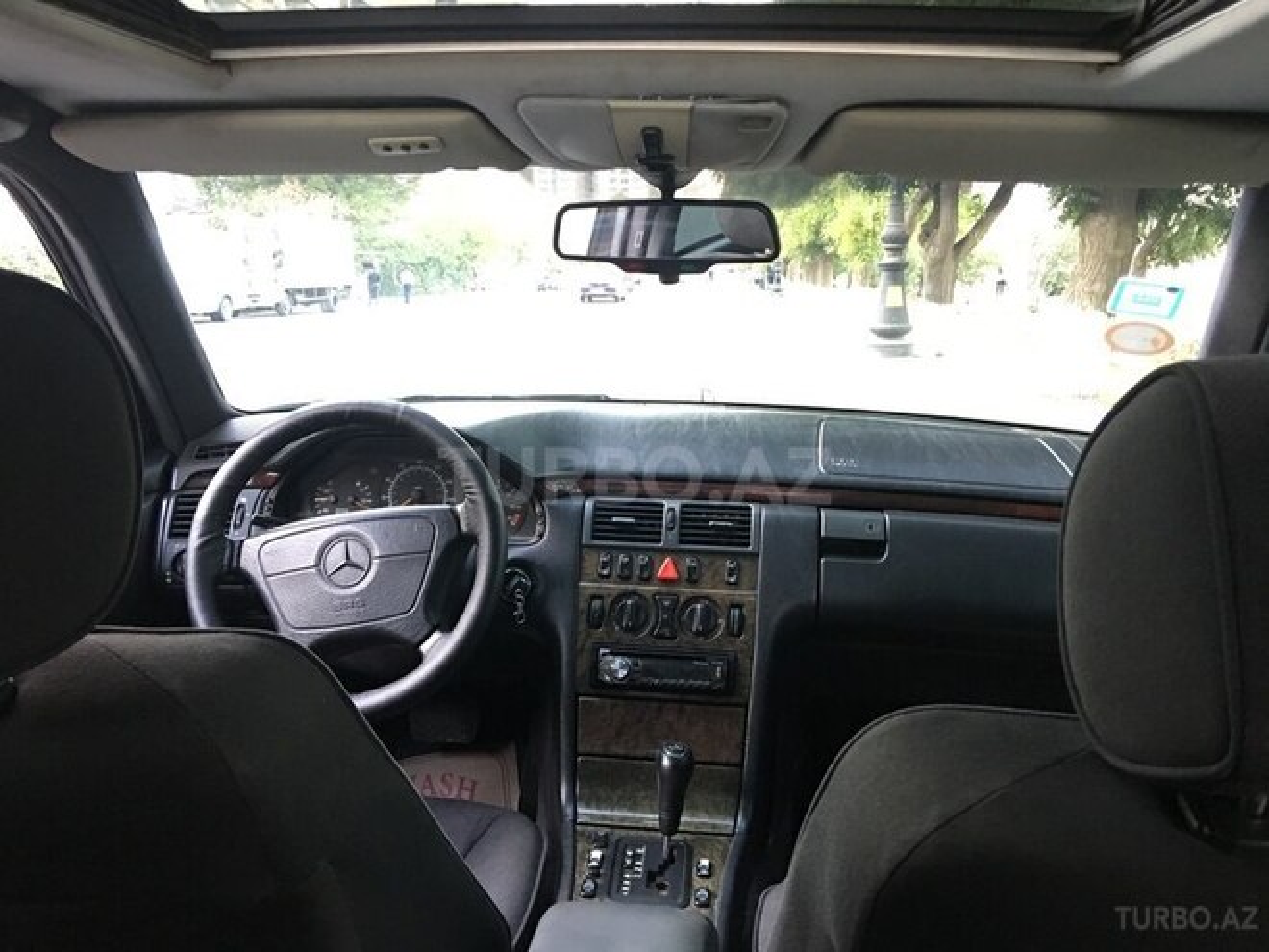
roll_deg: +0.6
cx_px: 634
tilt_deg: -11.2
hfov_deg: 61.7
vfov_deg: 48.2
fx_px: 1063
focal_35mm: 29
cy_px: 476
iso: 100
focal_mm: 4.15
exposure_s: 1/8
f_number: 2.2
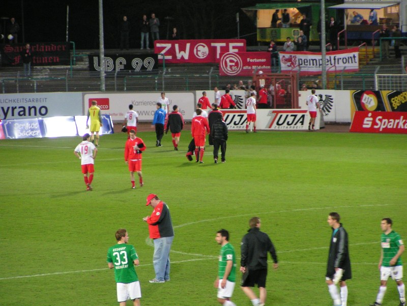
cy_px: 153
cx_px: 204
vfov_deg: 6.0
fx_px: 2904
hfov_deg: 8.0
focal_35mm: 247
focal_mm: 37.8
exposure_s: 1/30
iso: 200
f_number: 3.5
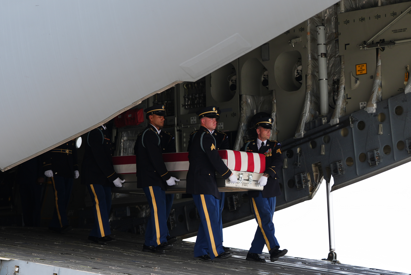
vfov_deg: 10.2
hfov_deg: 15.2
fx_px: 1543
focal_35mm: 135
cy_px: 138
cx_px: 206
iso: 125
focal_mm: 90
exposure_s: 1/500
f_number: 4
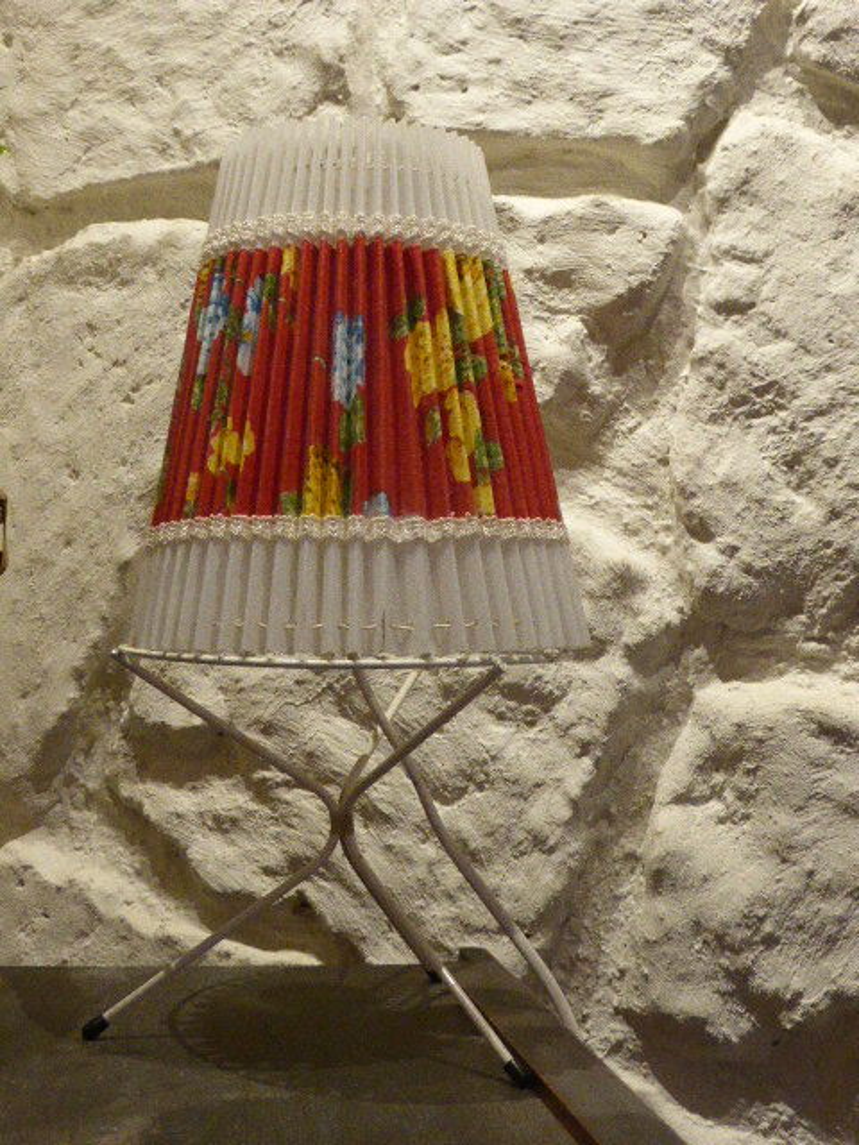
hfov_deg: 29.7
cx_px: 430
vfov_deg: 38.9
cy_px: 572
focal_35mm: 49
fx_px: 1621
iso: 800
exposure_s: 1/40
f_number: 4.2
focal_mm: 8.5
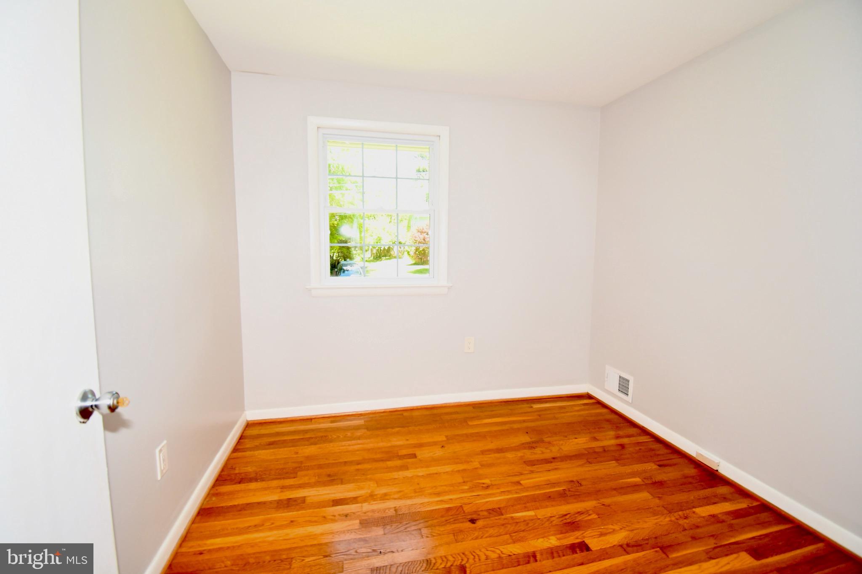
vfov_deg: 77.3
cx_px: 431
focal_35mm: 15
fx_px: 359
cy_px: 287
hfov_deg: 100.4
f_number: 4.5
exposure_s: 1/60
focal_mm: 10
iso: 800
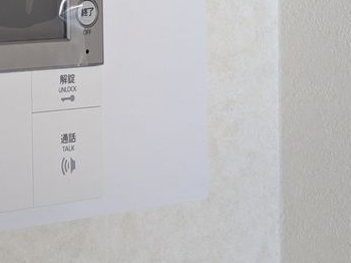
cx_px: -14
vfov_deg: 10.4
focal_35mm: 140
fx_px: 1419
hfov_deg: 13.9
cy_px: -30
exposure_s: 1/50
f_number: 1.89
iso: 104
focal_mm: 5.43
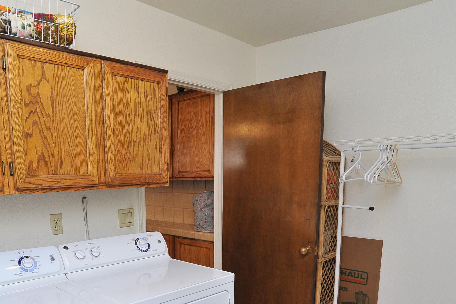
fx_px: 367
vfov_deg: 43.0
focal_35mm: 29
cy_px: 240
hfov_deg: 62.9
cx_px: 174
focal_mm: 18
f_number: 11
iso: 1000
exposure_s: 1/40
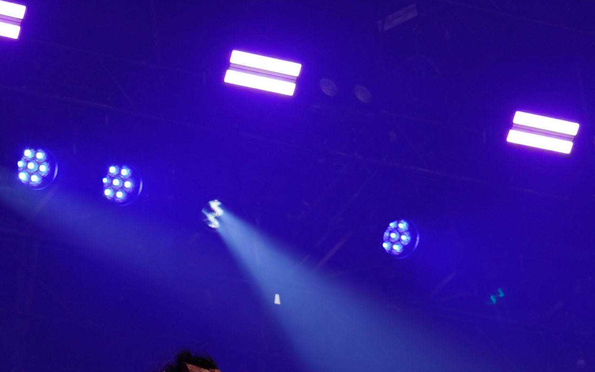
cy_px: 835
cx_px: 8
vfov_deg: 6.8
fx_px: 2968
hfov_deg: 11.3
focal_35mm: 183
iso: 100
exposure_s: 1/100
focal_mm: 38
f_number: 6.3
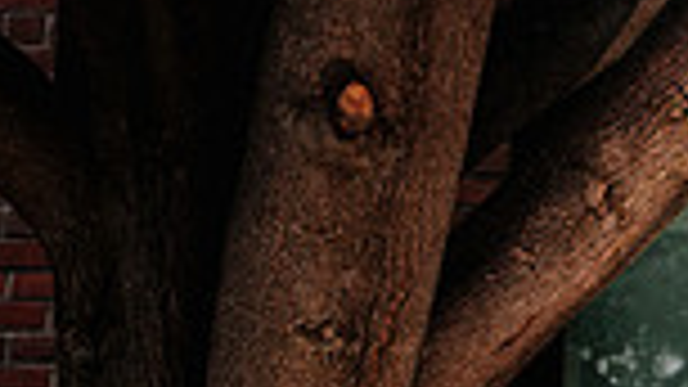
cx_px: 998
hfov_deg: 7.1
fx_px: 5435
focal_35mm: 298
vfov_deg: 4.0
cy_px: 835
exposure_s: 1/200
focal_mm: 50
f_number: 2.8
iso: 400
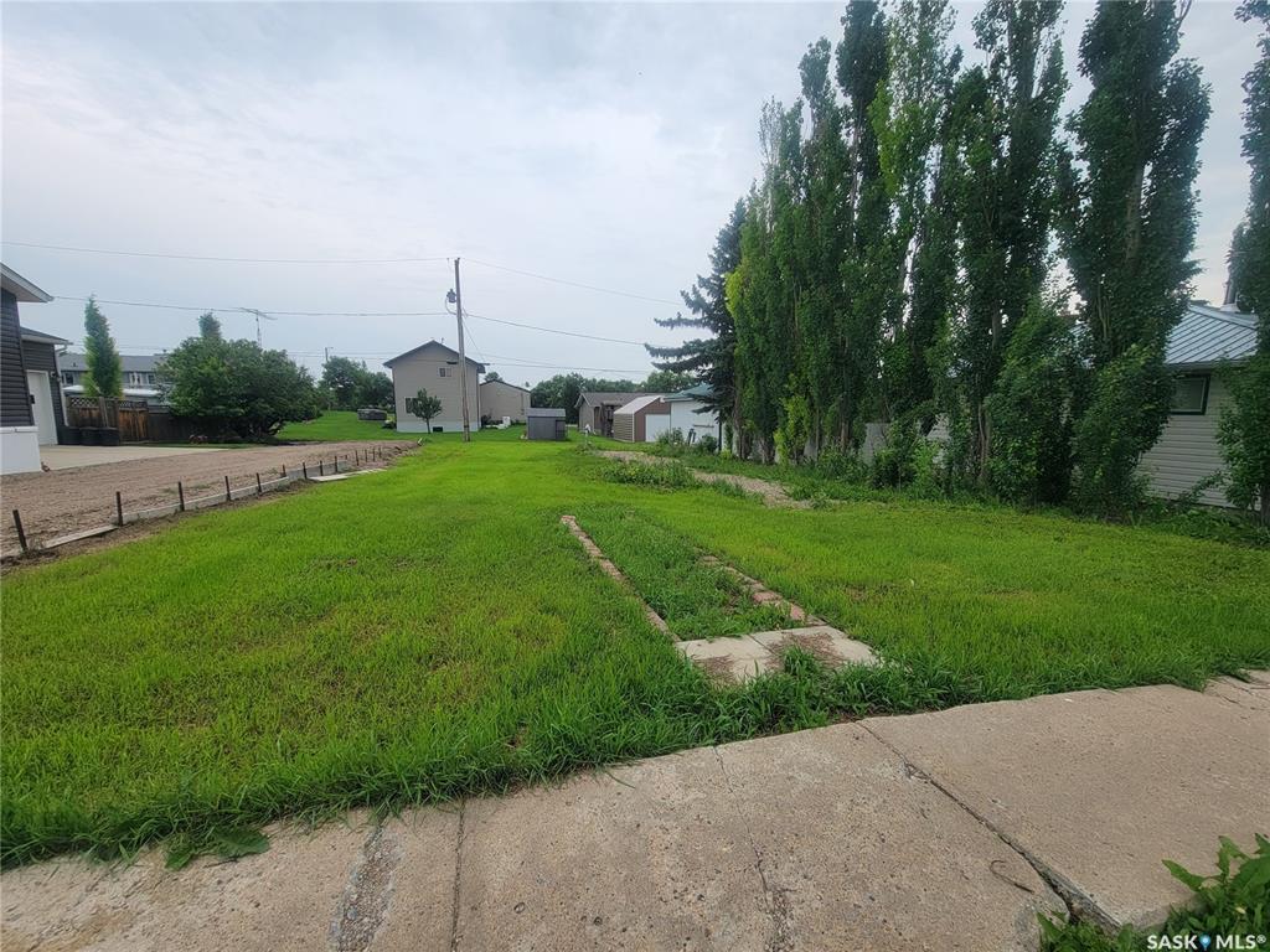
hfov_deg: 106.2
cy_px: 476
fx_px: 477
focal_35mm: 13
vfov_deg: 89.9
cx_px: 635
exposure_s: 1/441
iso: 50
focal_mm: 2.2
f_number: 2.2
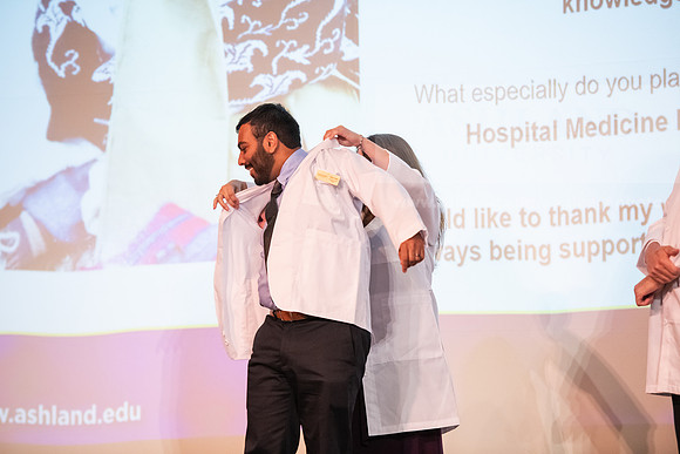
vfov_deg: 8.6
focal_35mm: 160
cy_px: 227
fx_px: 3023
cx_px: 340
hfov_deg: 12.8
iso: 4000
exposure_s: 1/200
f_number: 3.2
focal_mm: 160
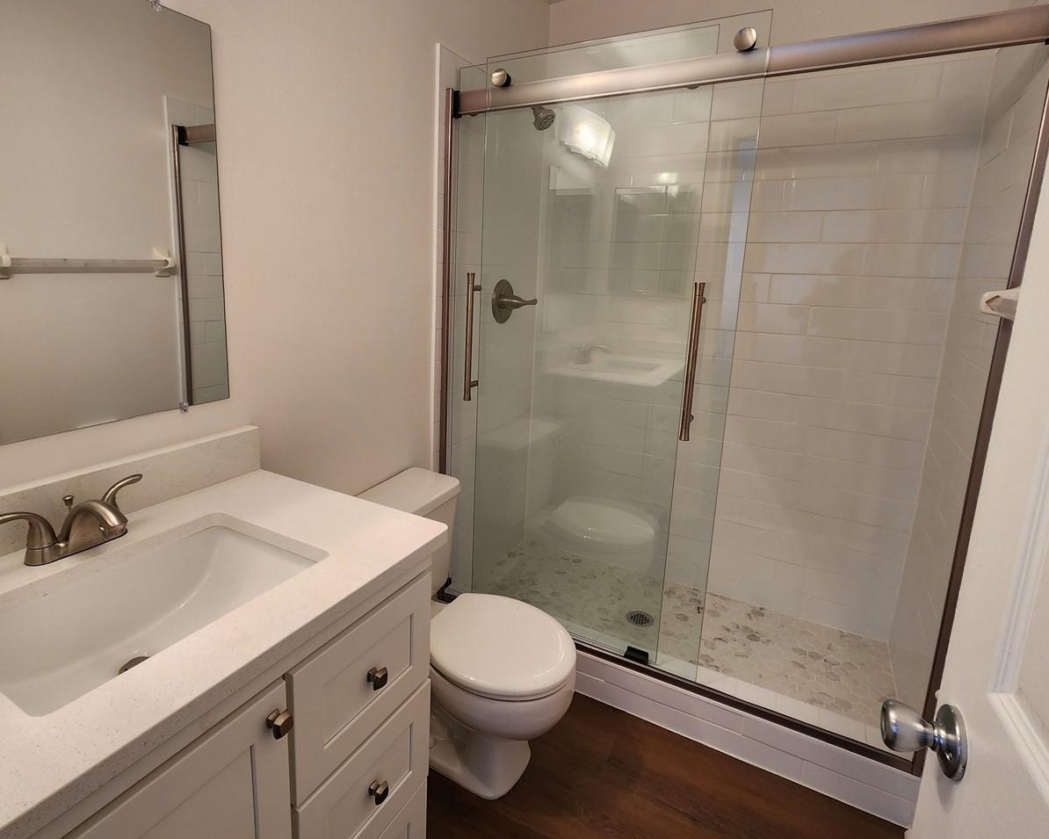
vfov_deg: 76.8
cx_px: 478
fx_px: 528
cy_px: 379
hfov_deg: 89.4
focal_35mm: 17
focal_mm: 2.2
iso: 100
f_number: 2.2
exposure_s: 1/60
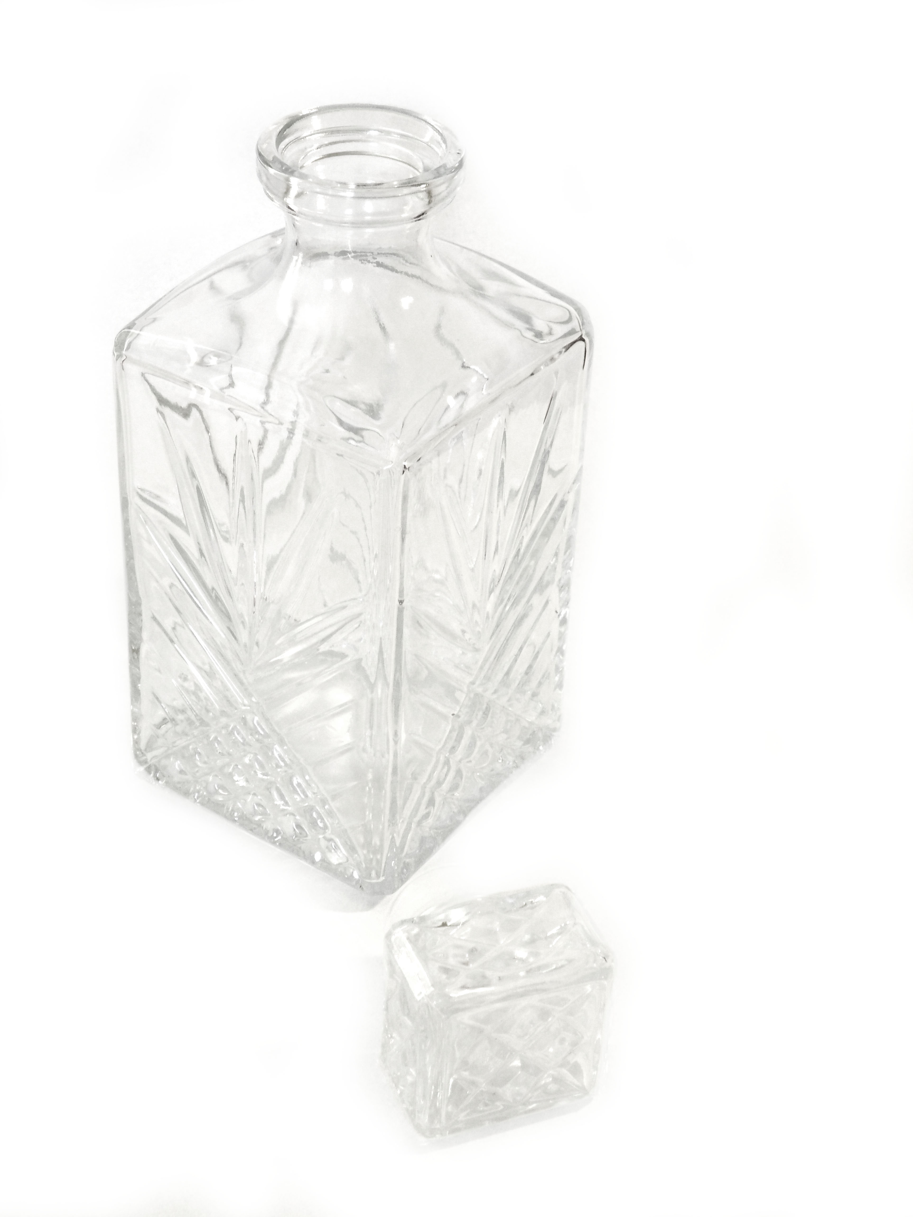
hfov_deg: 22.9
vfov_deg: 30.3
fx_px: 2251
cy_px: 608
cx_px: 456
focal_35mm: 64
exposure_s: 1/30
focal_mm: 32
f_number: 13
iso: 1600
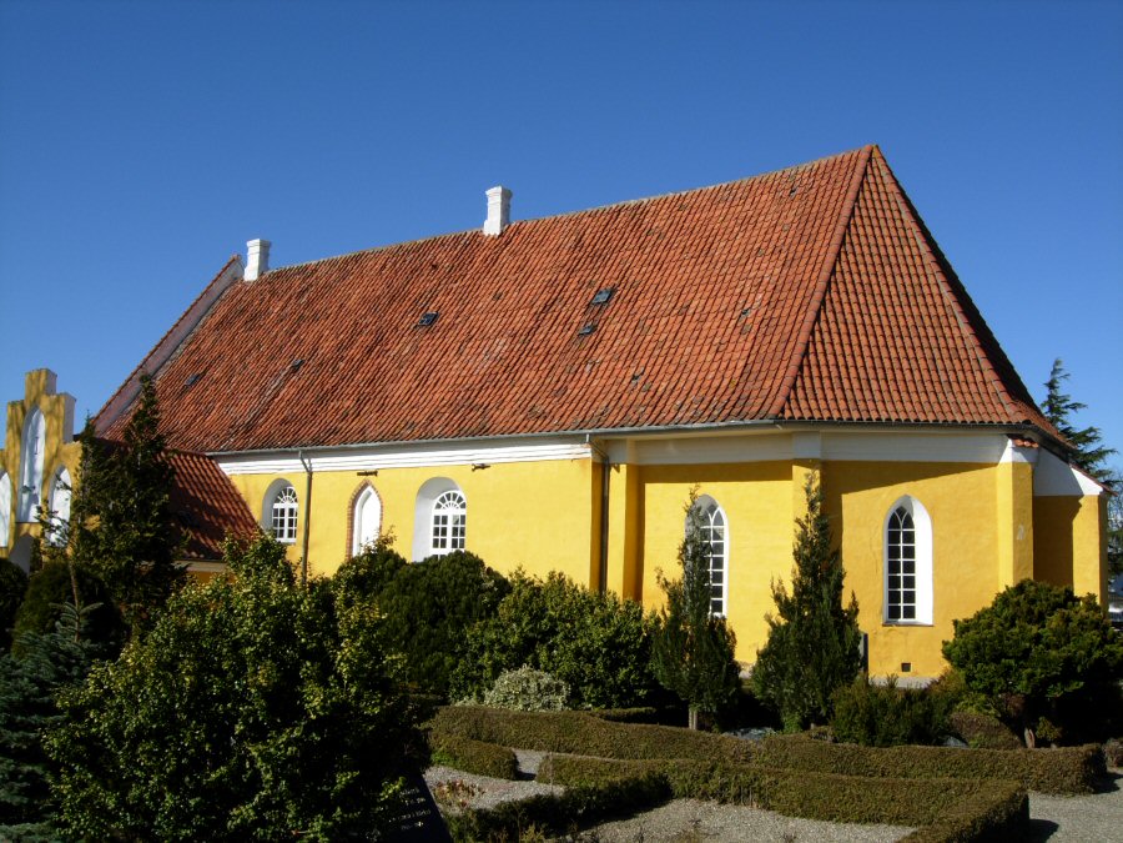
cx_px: 562
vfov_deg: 39.7
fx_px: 1168
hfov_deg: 51.4
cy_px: 422
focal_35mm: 36
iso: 50
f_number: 6.8
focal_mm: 7.5
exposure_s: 1/332
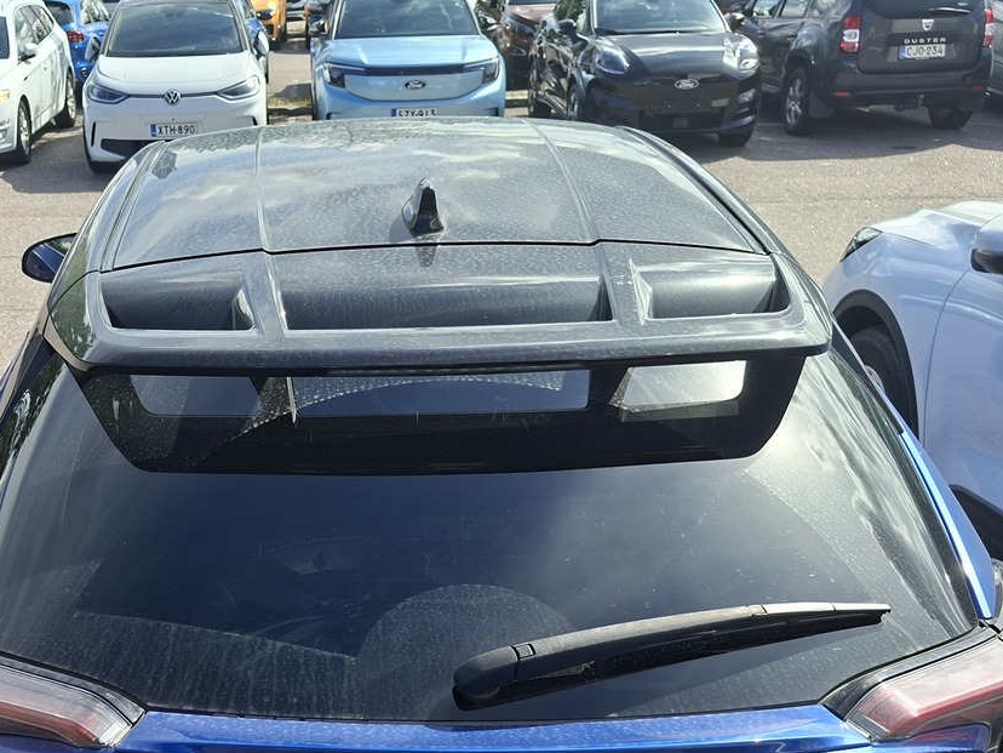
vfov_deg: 34.9
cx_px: 304
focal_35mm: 40
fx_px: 1159
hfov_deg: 45.8
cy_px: 598
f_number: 1.8
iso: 50
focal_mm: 5.54
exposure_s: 1/1017
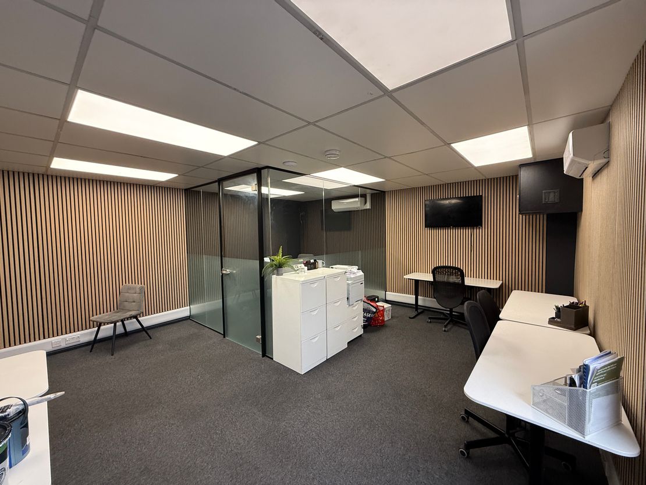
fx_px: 261
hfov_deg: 102.1
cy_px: 242
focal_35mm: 14
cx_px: 323
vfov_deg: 85.7
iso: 160
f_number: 2.2
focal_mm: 2.22
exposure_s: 1/100
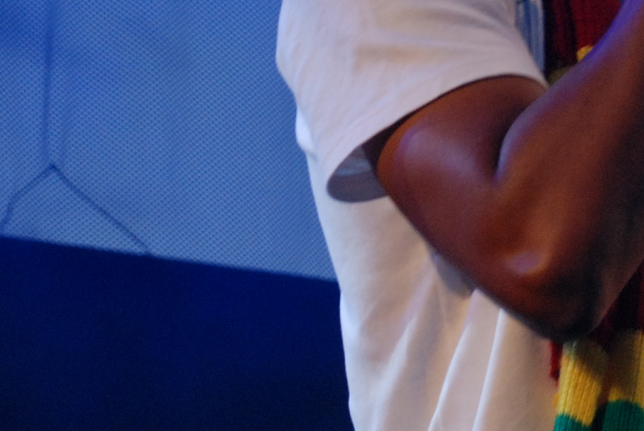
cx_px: 833
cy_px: 105
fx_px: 6520
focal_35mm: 364
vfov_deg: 3.8
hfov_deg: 5.6
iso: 500
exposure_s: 1/100
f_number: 5.3
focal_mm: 66
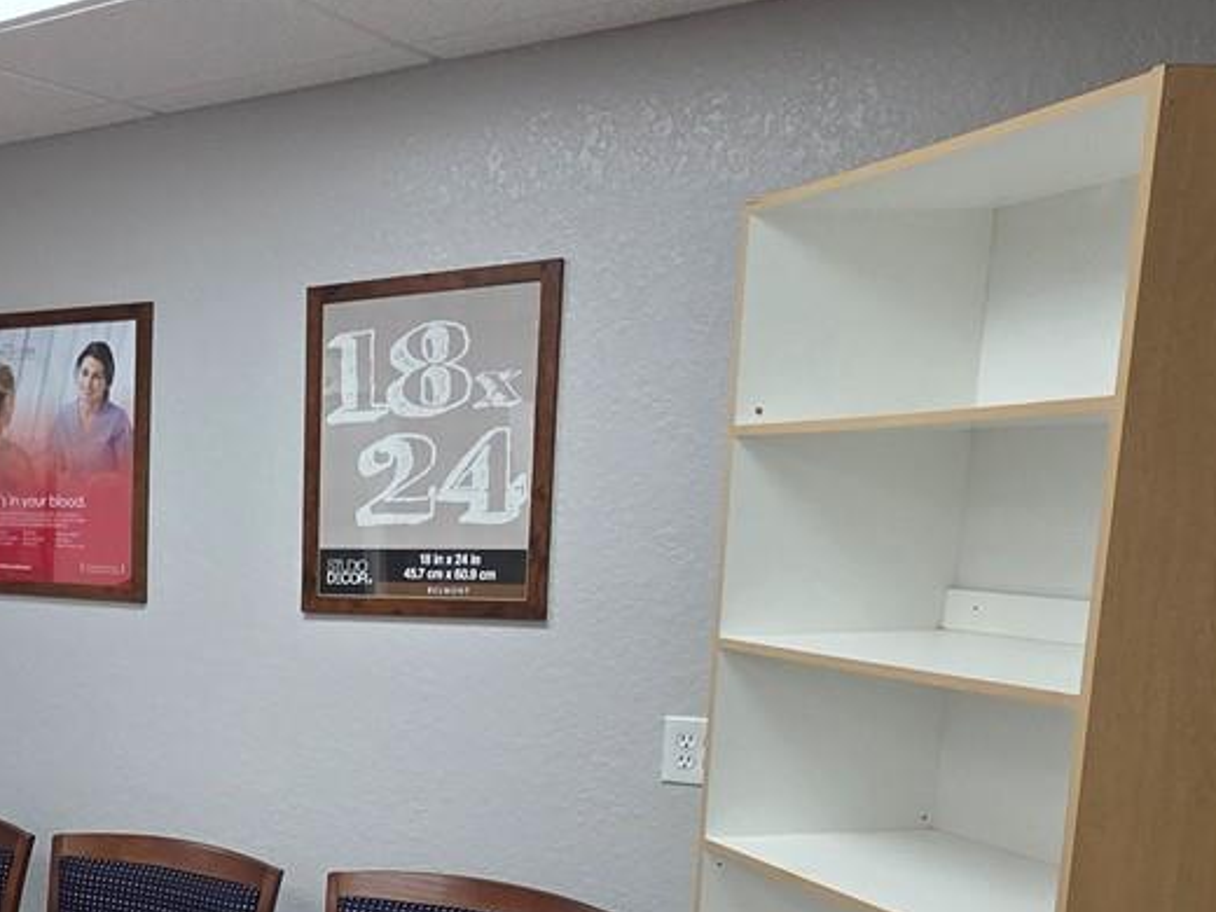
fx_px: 1405
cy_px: 788
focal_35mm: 40
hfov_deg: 40.5
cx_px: -21
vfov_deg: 34.3
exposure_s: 1/120
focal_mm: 2.2
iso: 80
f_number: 2.2
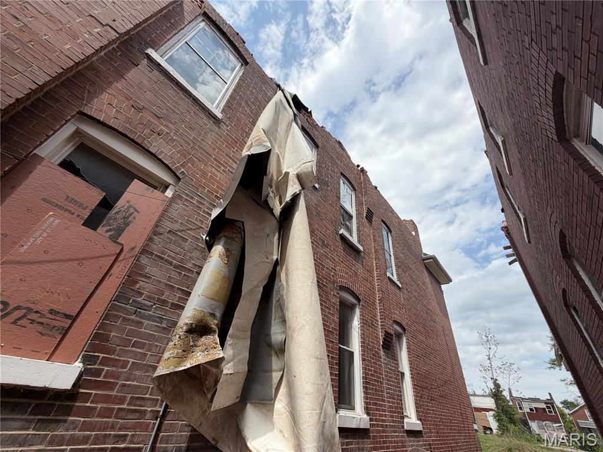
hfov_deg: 102.1
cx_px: 302
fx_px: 244
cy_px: 226
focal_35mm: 14
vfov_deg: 85.7
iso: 25
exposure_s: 1/770
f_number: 2.2
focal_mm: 2.22
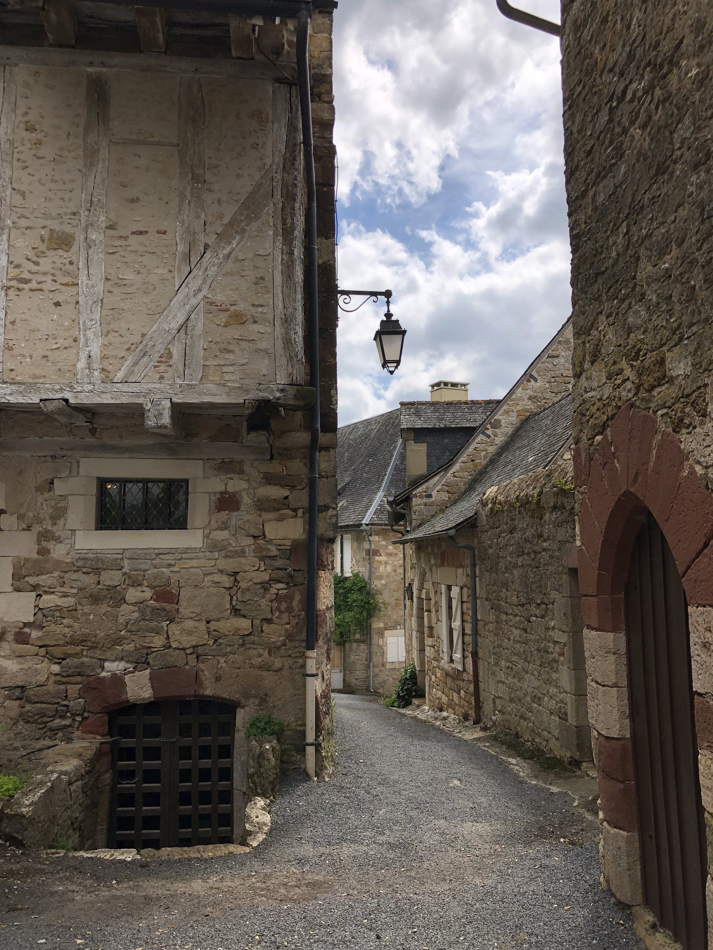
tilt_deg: +8.7
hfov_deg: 49.7
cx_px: 356
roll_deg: +1.5
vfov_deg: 63.4
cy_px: 475
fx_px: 769
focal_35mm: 28
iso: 20
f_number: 1.8
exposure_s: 1/1548
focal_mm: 4
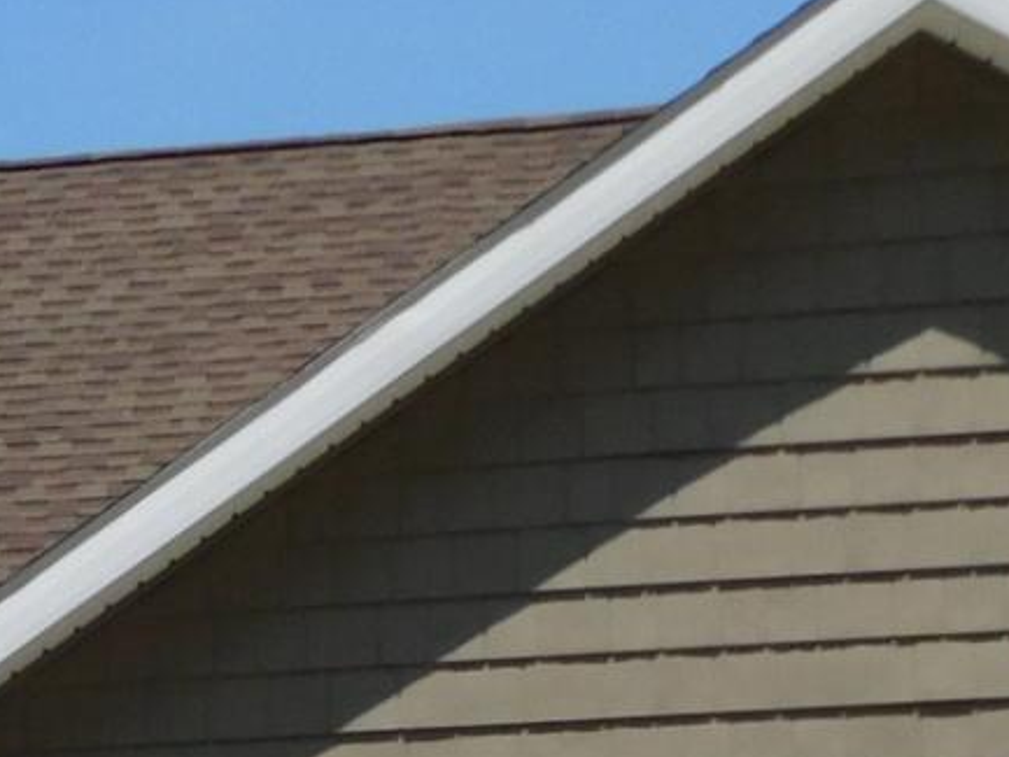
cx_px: -1317
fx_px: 6210
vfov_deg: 6.7
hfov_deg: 8.6
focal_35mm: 213
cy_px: 1556
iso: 125
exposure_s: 1/400
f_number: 7.4
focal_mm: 8
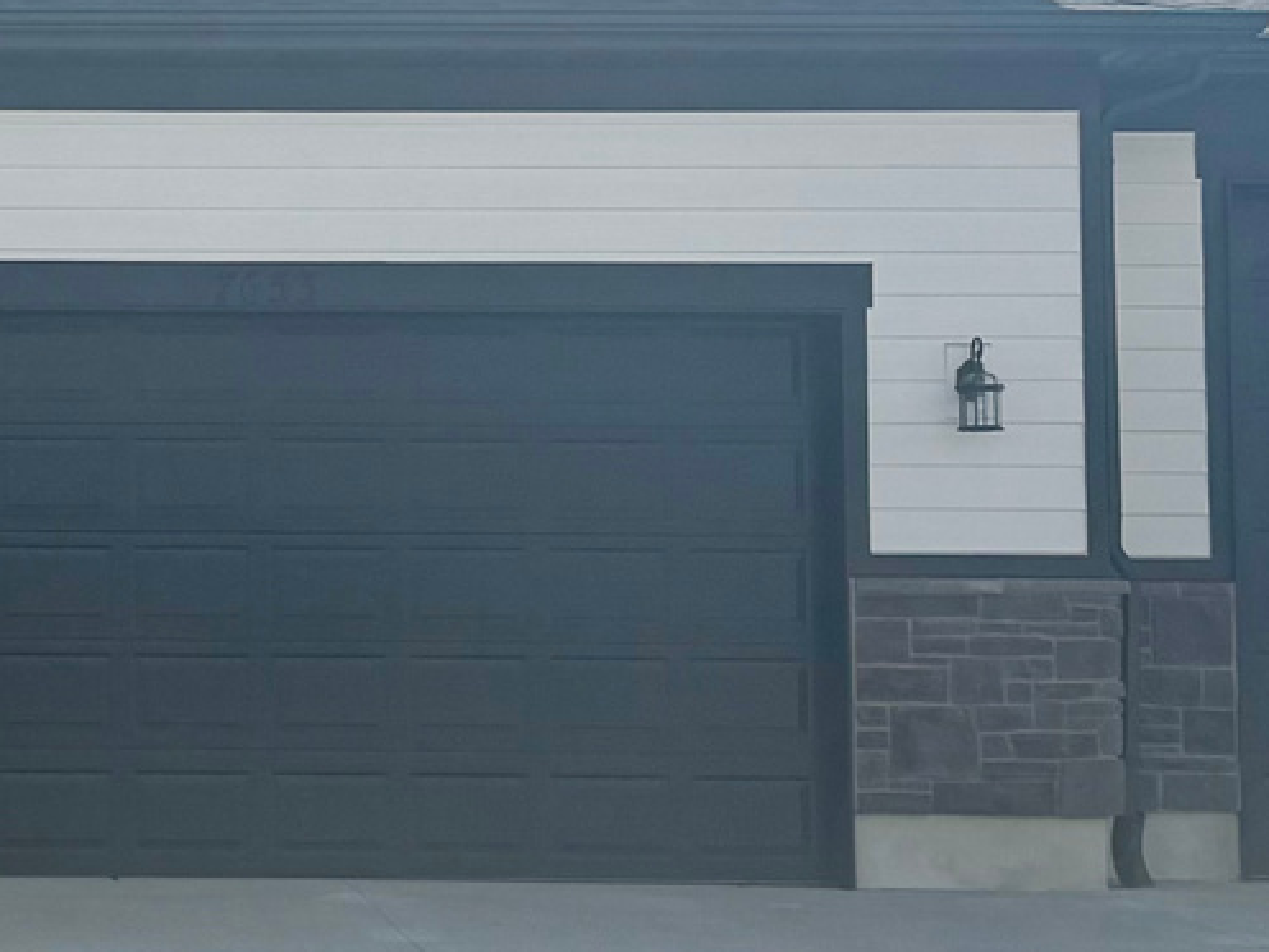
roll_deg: +0.1
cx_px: -207
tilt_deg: +3.9
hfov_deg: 18.9
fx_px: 3629
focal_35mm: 99
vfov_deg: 14.9
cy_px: 397
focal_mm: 6.76
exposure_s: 1/6711
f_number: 1.78
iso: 100
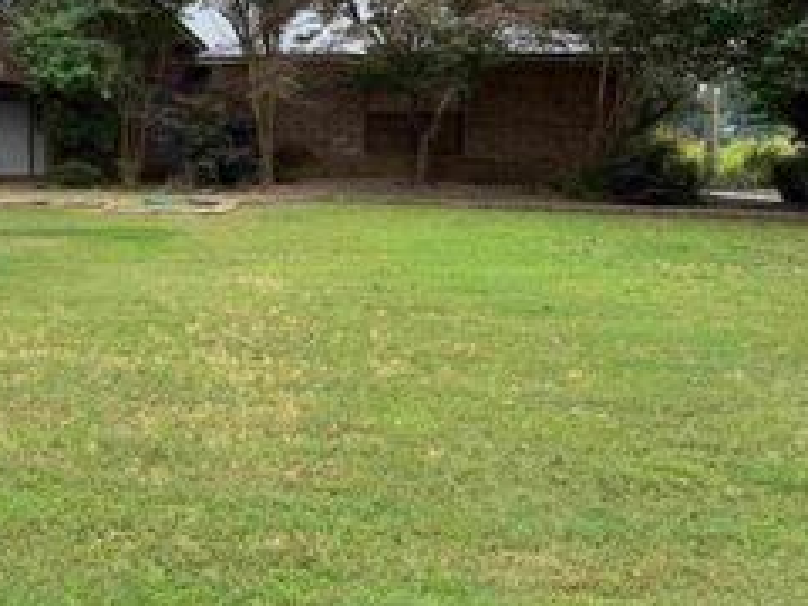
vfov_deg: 28.6
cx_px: 98
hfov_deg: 36.1
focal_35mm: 50
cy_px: 140
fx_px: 1167
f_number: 1.78
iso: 100
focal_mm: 6.76
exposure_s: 1/2445
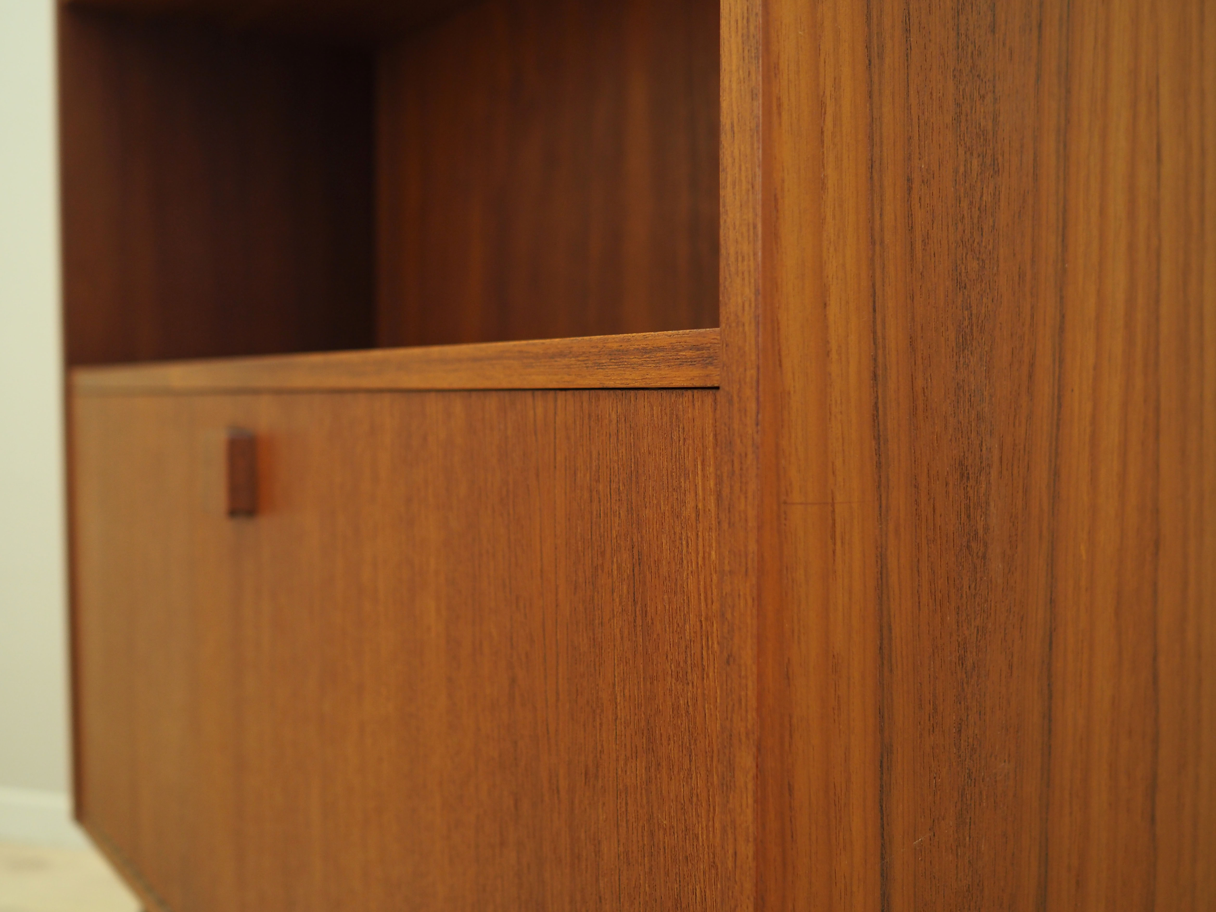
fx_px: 1194
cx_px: 608
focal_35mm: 34
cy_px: 456
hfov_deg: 54.0
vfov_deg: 41.8
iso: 400
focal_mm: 17
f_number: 2.2
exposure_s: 1/30
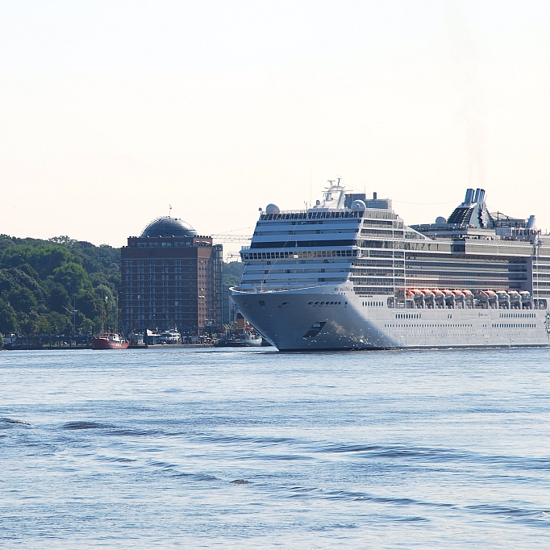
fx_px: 4649
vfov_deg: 6.8
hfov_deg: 6.8
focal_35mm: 259
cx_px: 175
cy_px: 275
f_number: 10
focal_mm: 135
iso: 100
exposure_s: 1/250
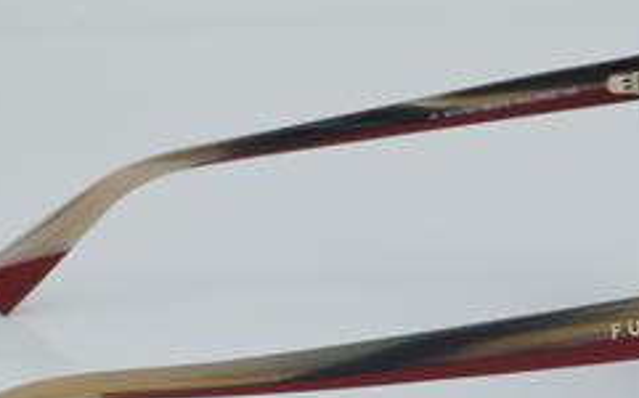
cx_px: 339
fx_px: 2209
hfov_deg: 16.5
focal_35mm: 127
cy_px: 295
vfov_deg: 10.3
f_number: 32
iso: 100
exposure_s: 1/4
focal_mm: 50
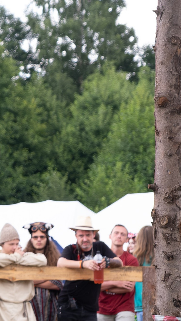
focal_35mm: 233
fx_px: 1986
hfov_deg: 5.1
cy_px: 141
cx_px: -205
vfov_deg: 9.3
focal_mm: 48.5
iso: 800
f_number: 3.6
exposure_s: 1/640
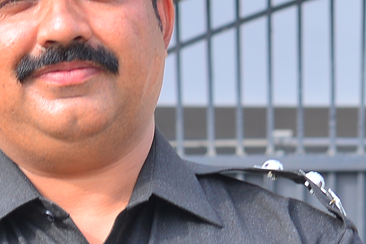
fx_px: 3599
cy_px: 100
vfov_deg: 3.9
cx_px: 385
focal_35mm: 354
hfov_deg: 5.8
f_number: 6.3
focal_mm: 50
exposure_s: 1/125
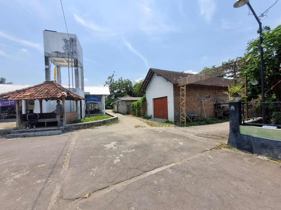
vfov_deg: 89.9
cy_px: 105
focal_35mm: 13
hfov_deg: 106.2
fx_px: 106
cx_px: 140
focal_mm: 1.74
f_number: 2.2
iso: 50
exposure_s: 1/1816
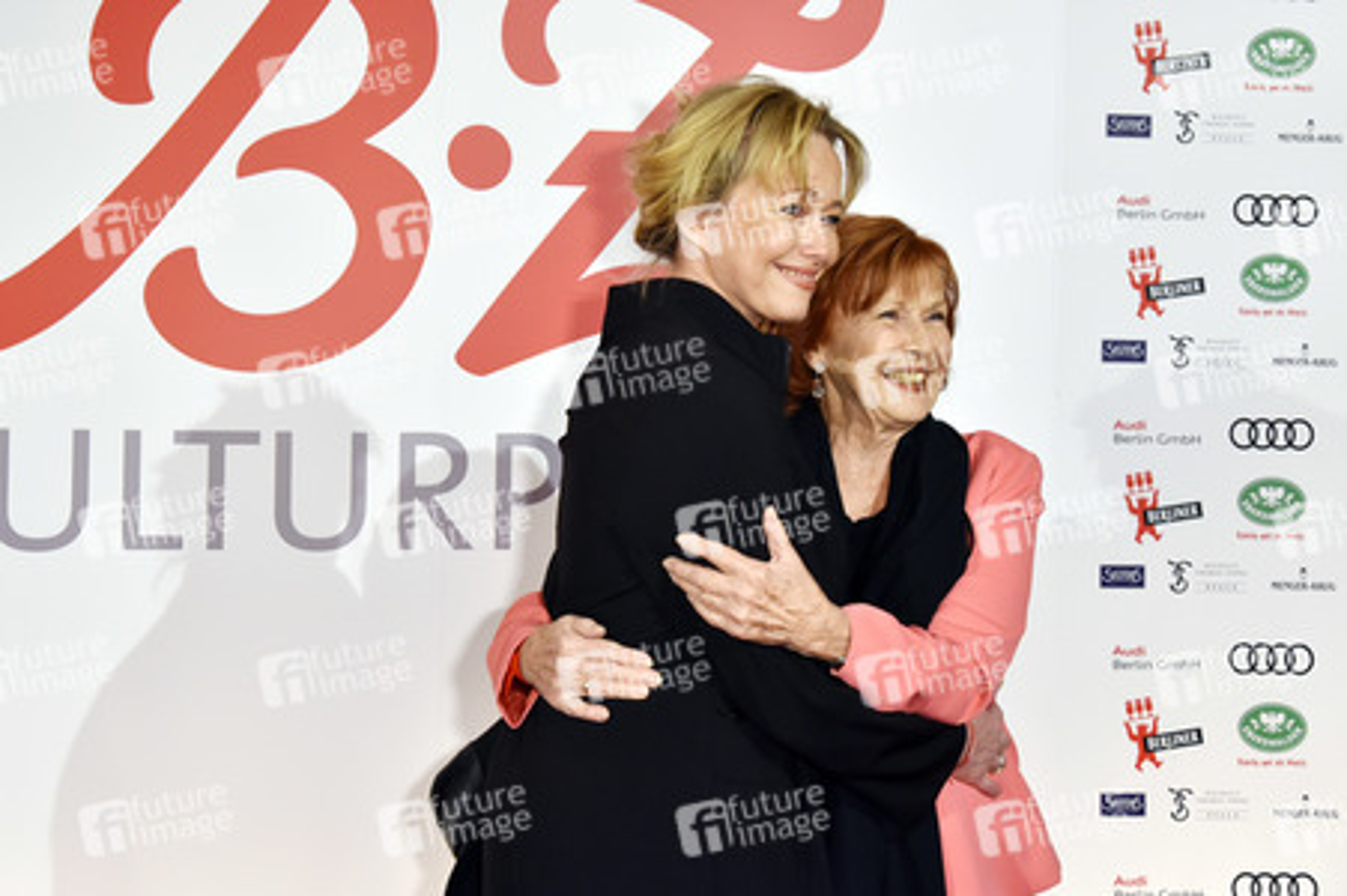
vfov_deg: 28.0
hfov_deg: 41.1
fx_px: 1795
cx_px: 674
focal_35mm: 48
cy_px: 448
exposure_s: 1/160
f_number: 6.3
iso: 2500
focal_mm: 48
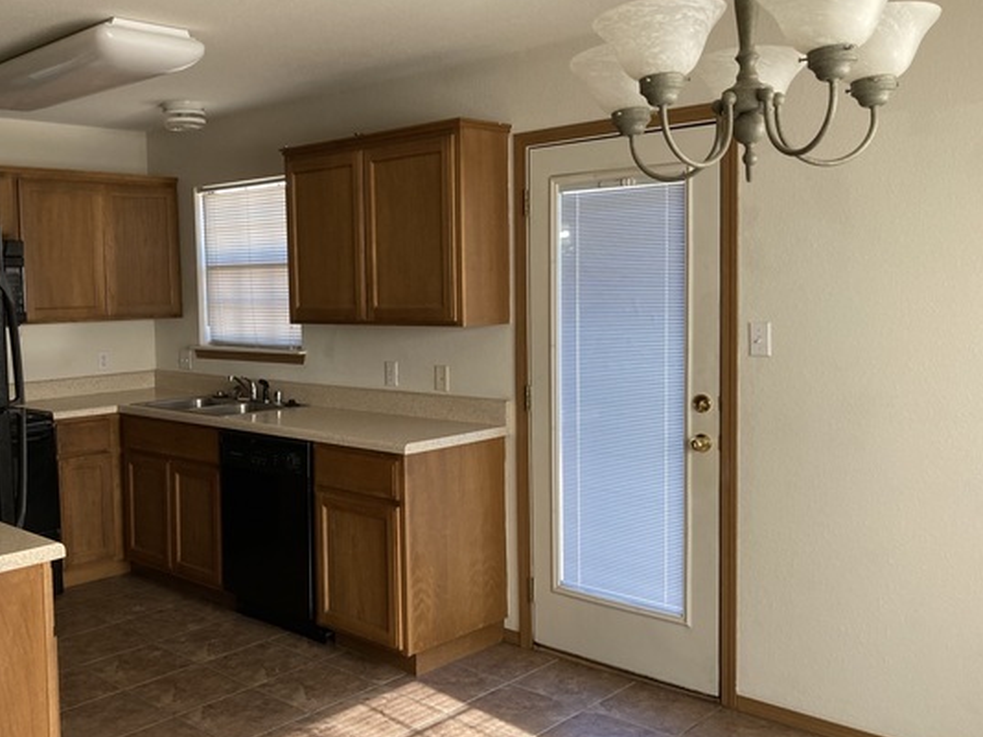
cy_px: 363
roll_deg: +0.3
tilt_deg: -2.4
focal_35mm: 35
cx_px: 376
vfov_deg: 40.7
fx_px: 993
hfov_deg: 52.2
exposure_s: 1/121
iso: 80
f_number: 1.8
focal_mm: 3.99
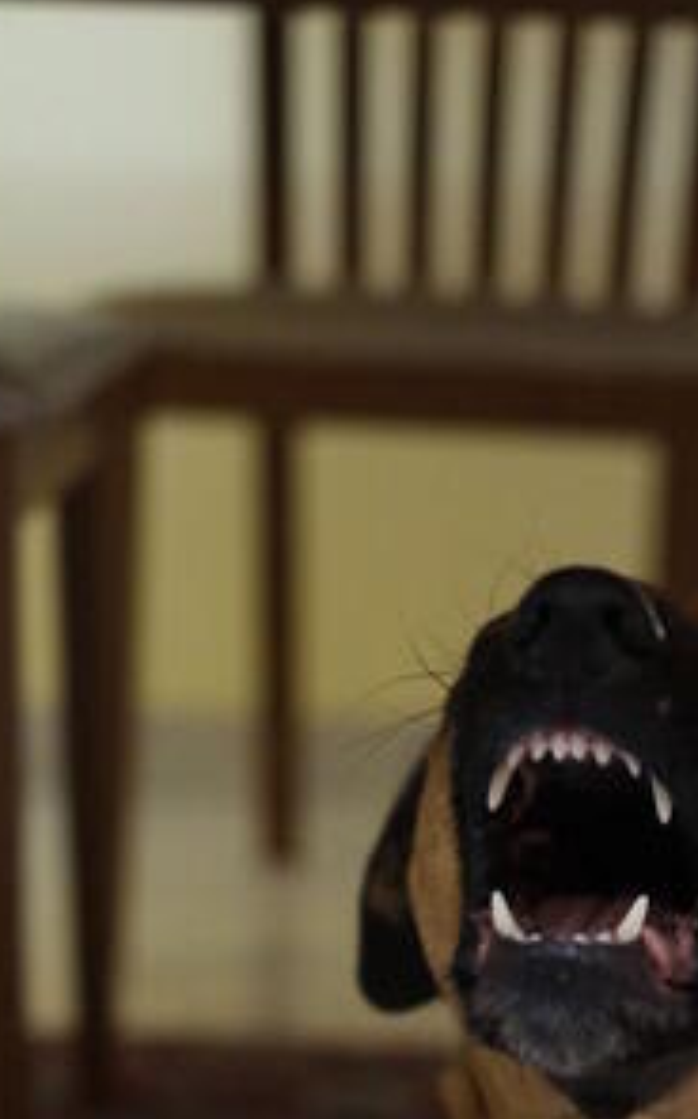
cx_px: 611
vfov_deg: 18.7
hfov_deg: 11.8
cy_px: 990
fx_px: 3353
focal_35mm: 110
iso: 5000
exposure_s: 1/250
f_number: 1.8
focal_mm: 35
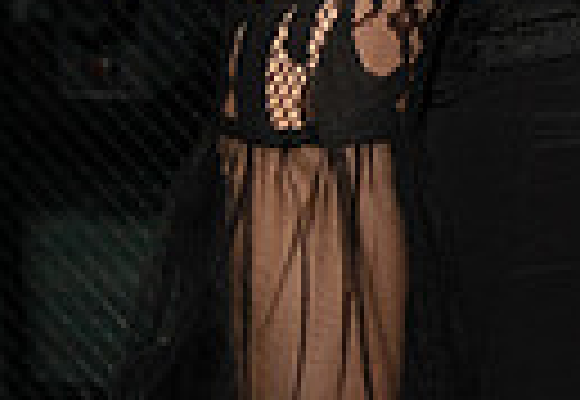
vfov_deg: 7.8
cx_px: 1199
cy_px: -488
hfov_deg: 10.9
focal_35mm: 169
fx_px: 2752
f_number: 3.5
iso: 1250
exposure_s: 1/1000
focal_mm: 32
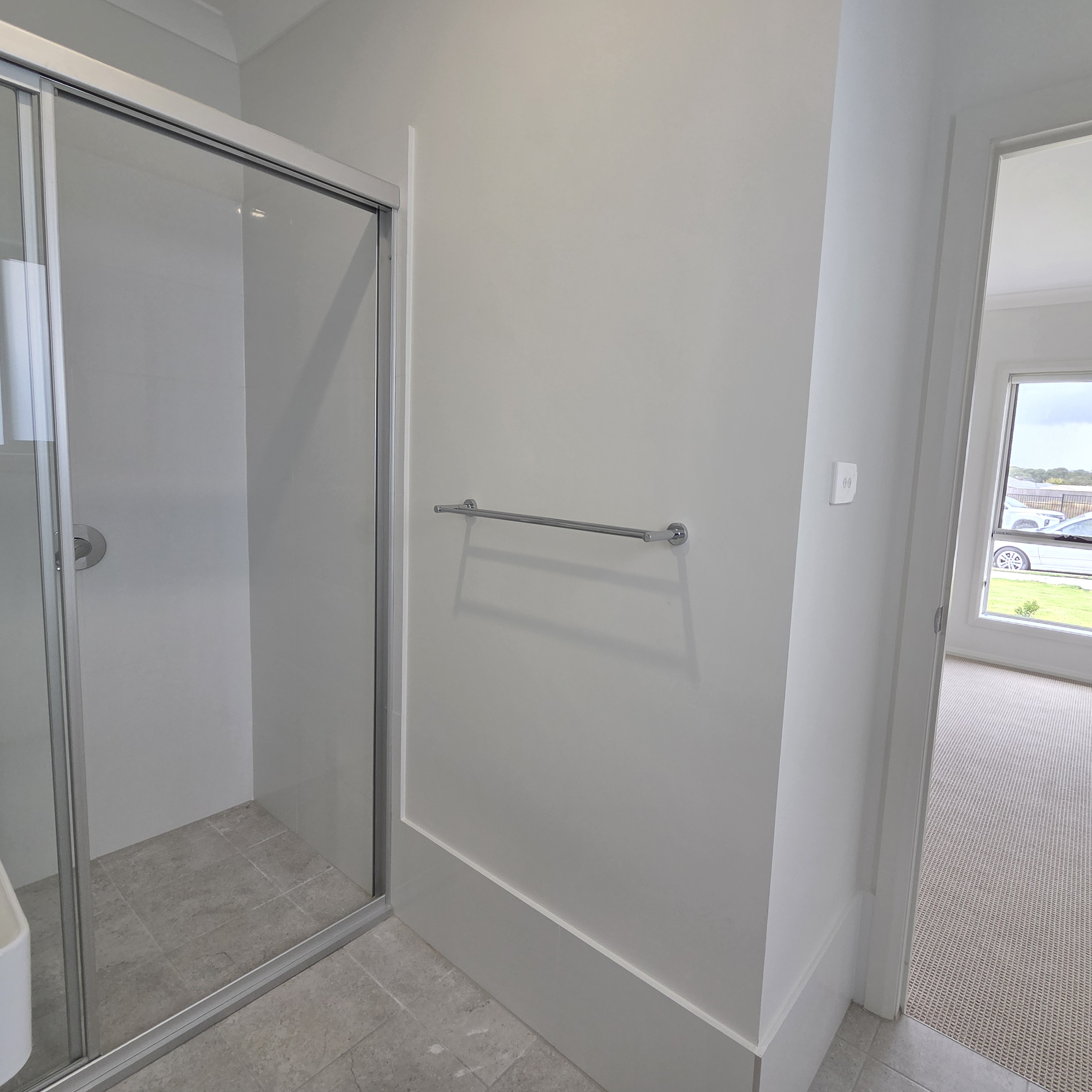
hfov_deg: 87.0
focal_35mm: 16
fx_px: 571
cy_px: 528
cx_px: 615
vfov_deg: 87.4
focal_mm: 2.2
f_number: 2.2
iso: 100
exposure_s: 1/100
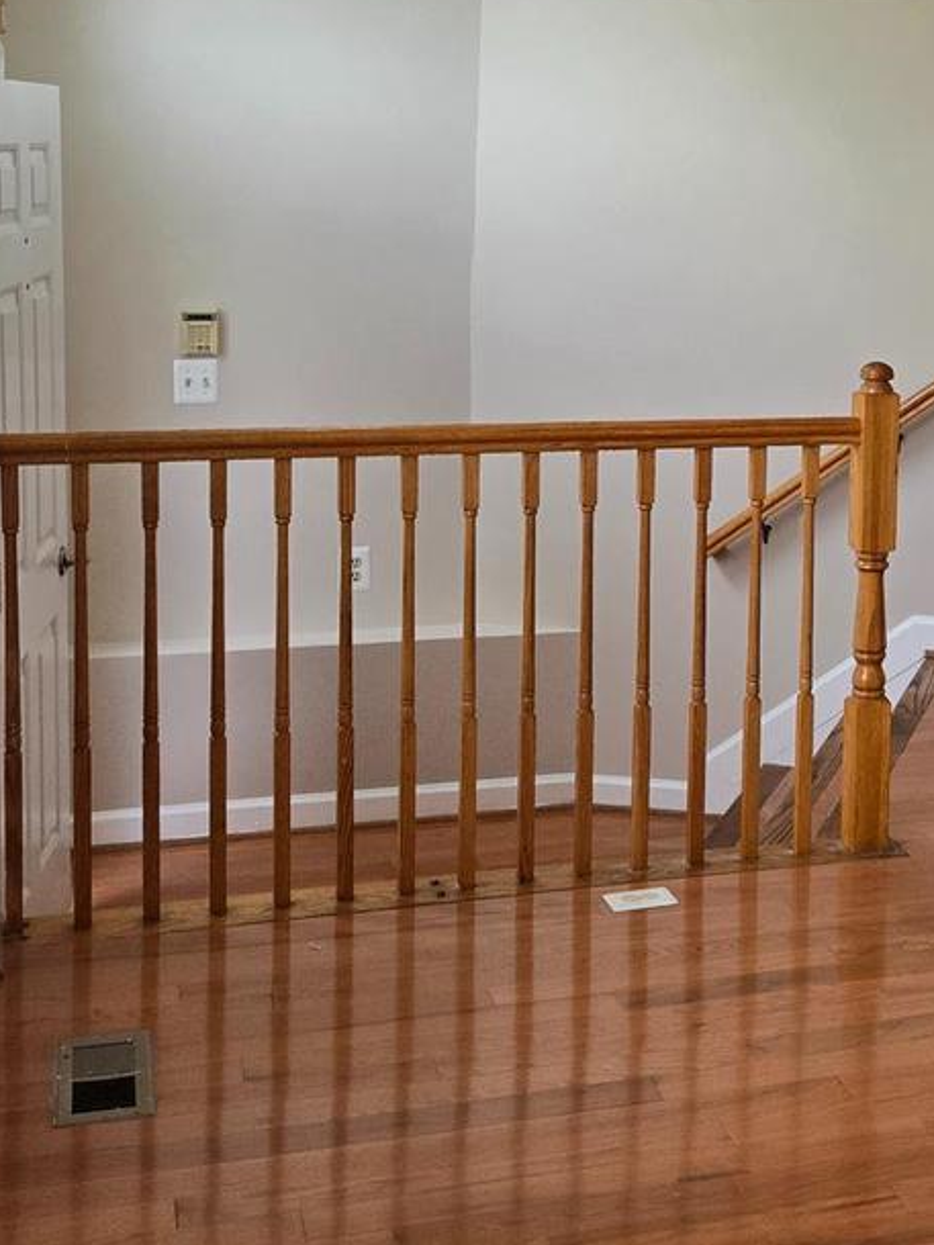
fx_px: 2086
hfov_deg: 24.5
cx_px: 844
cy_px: 397
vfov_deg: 32.9
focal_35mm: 58
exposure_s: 1/508
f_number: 1.8
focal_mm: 5.4
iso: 160
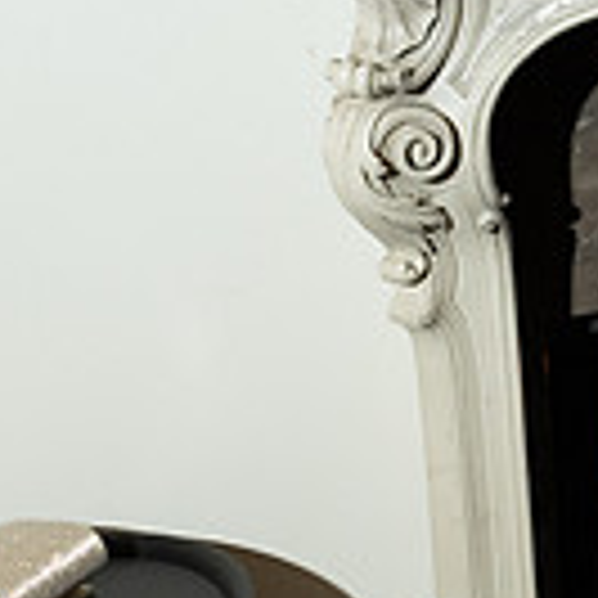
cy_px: -160
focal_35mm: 89
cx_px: 1138
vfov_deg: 18.3
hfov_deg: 16.0
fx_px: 1739
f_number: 4.5
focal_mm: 24
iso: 2000
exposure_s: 1/200
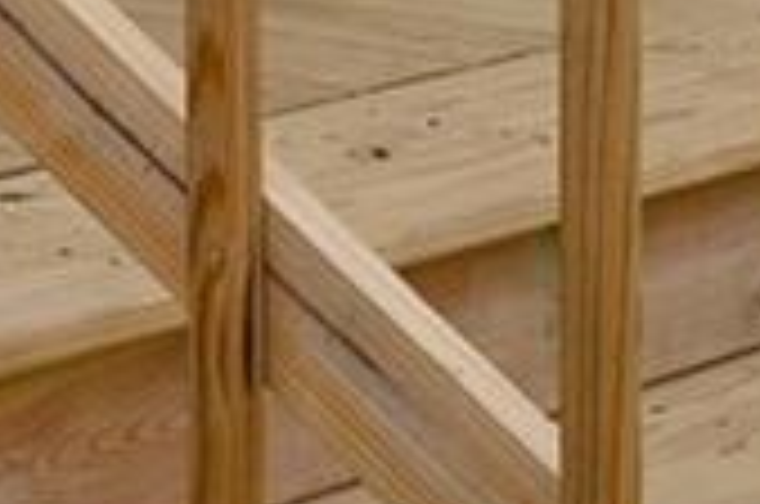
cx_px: -544
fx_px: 5120
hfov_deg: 8.2
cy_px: -992
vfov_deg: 5.3
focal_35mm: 243
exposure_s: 1/250
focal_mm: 40
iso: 125
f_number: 8
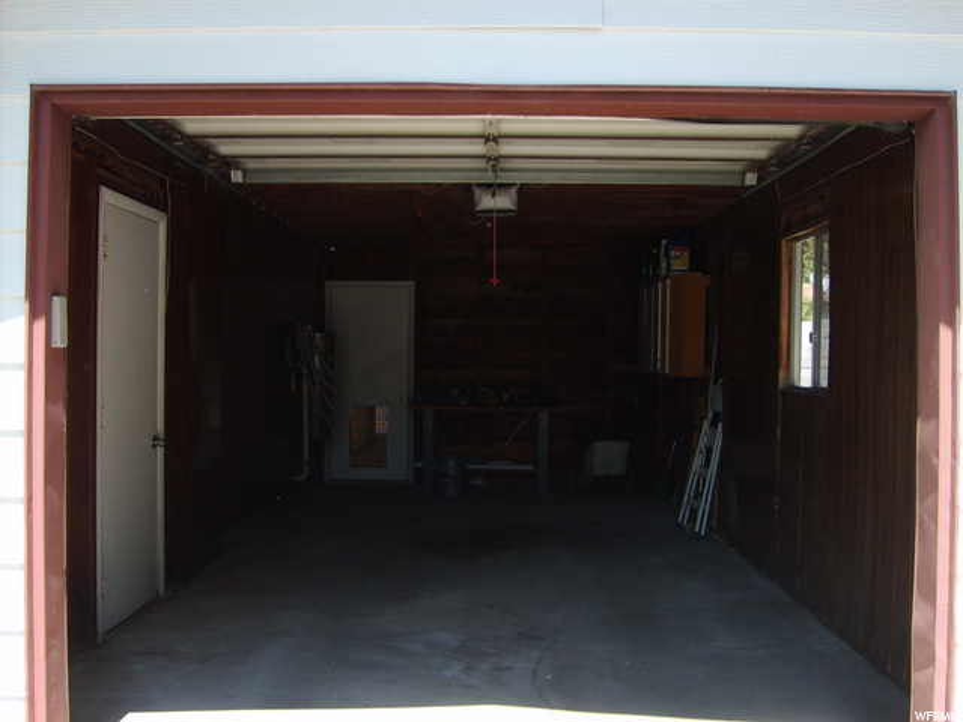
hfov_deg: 52.6
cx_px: 482
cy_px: 361
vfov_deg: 40.7
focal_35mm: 35
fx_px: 974
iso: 50
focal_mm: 5.8
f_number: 2.8
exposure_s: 1/350
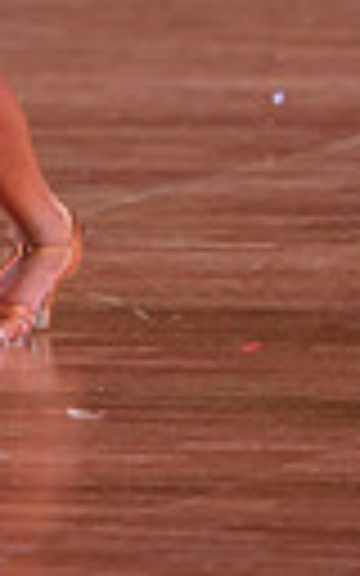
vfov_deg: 2.7
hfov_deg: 1.7
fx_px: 12354
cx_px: -358
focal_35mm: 787
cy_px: -364
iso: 1250
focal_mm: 171
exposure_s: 1/400
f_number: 2.8
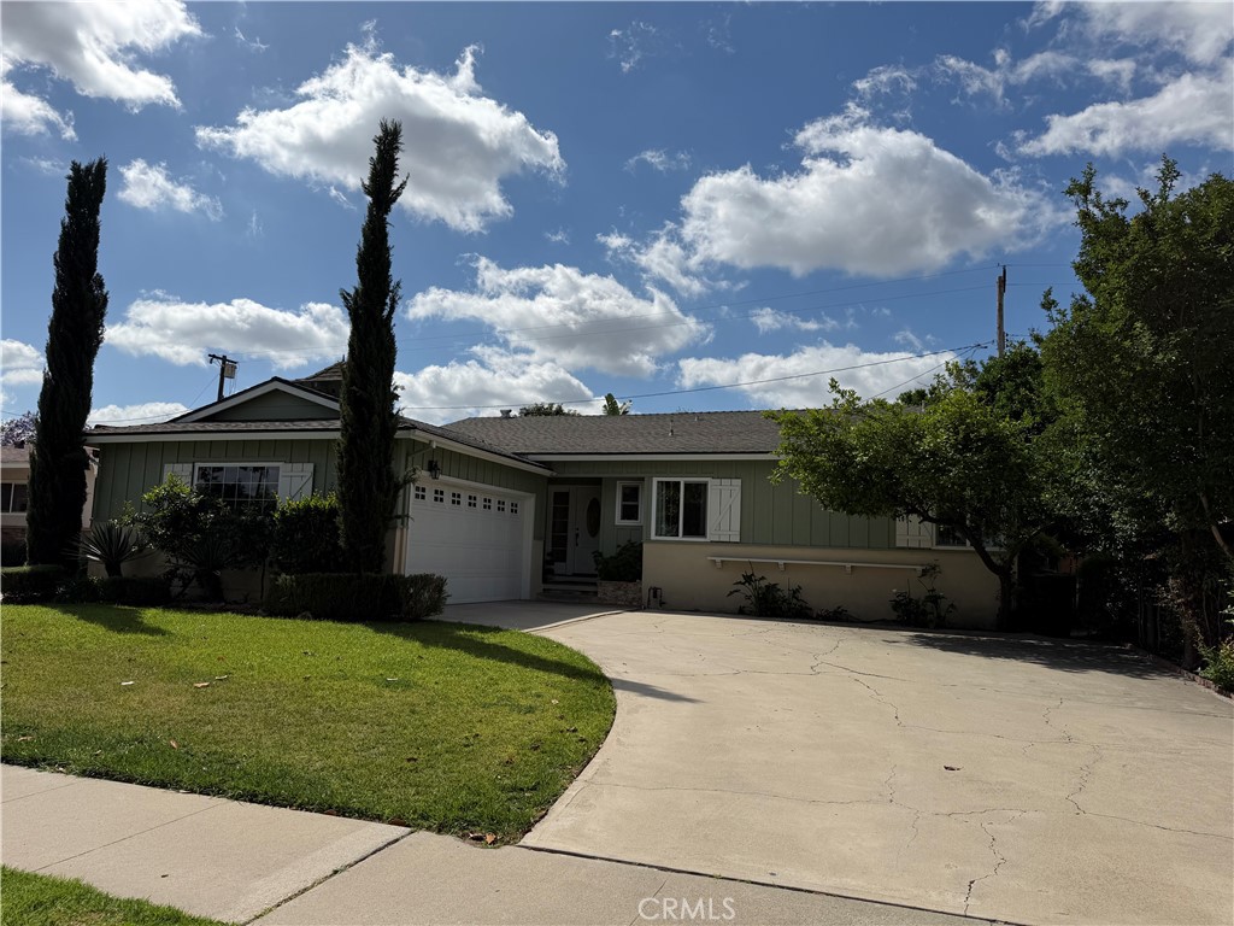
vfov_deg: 56.8
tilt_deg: +5.0
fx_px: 856
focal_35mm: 24
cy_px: 463
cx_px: 617
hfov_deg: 71.6
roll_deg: -2.0
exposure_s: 1/11905
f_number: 1.78
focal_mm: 6.76
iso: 80
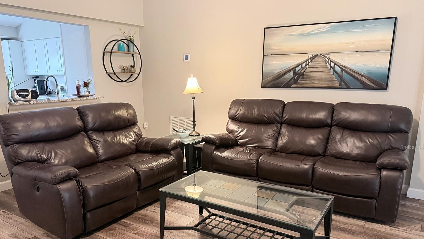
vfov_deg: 42.6
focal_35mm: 27
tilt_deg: -13.7
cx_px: 207
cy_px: 147
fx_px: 304
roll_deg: +1.4
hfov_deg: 69.8
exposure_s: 1/40
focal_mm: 6.76
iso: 640
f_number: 1.78
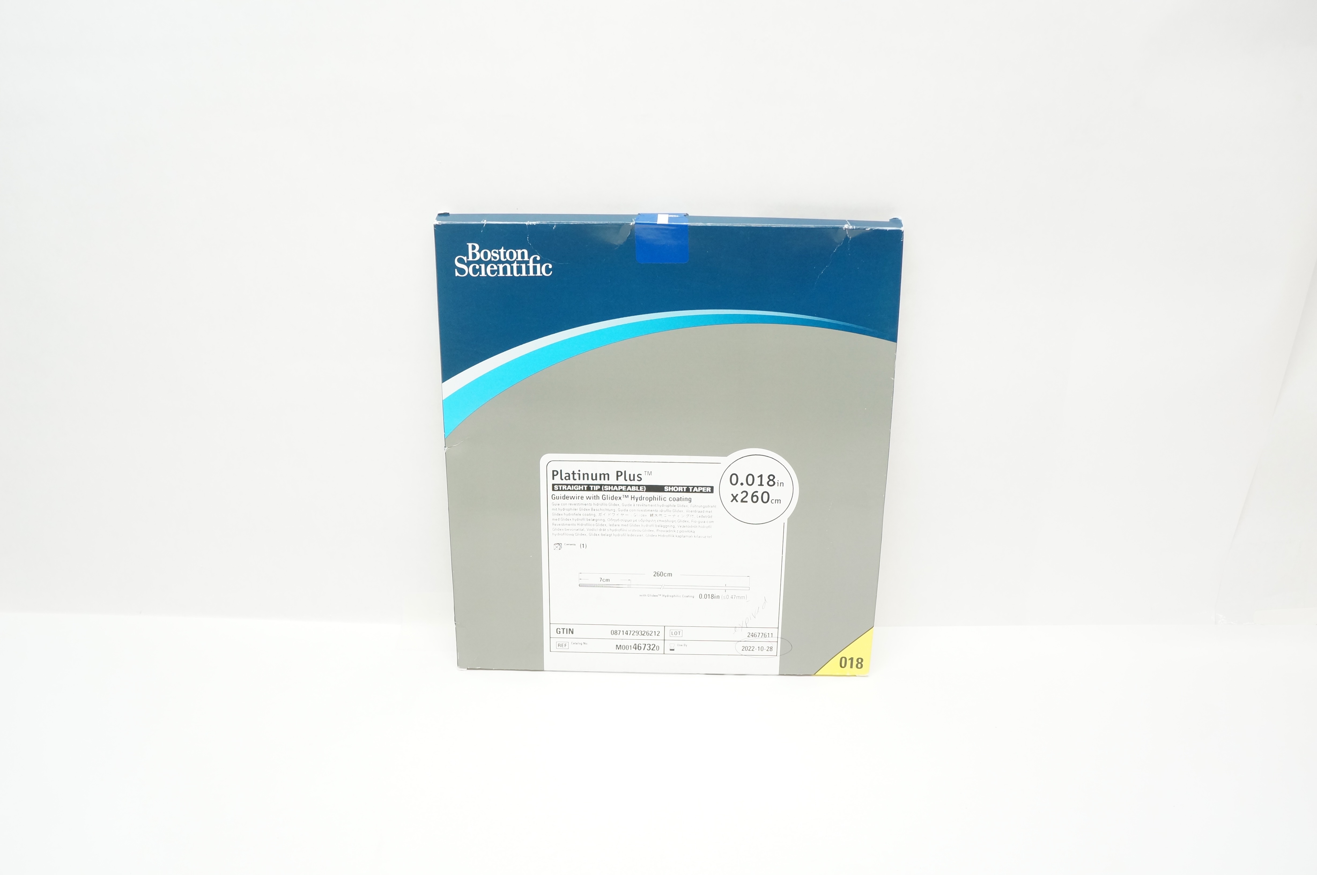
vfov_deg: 47.8
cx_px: 658
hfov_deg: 67.4
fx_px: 987
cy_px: 438
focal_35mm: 27
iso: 800
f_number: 5.6
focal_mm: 18
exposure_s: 1/80
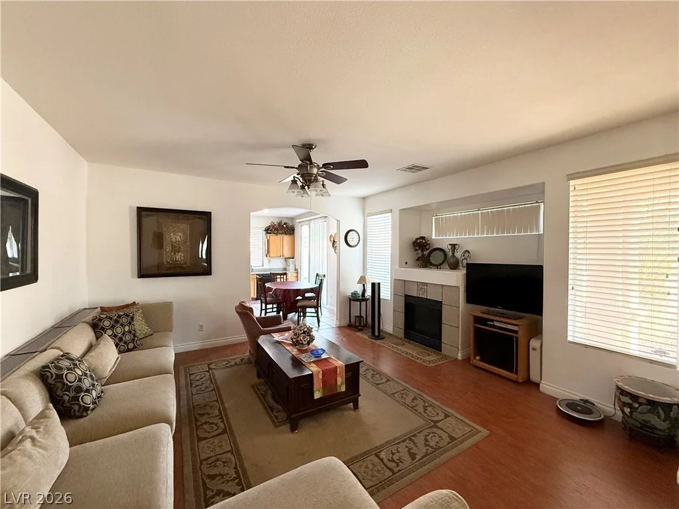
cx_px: 340
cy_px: 254
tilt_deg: -0.6
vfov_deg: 85.7
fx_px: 275
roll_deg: -0.3
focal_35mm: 14
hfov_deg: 102.1
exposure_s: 1/120
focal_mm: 2.22
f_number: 2.2
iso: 500
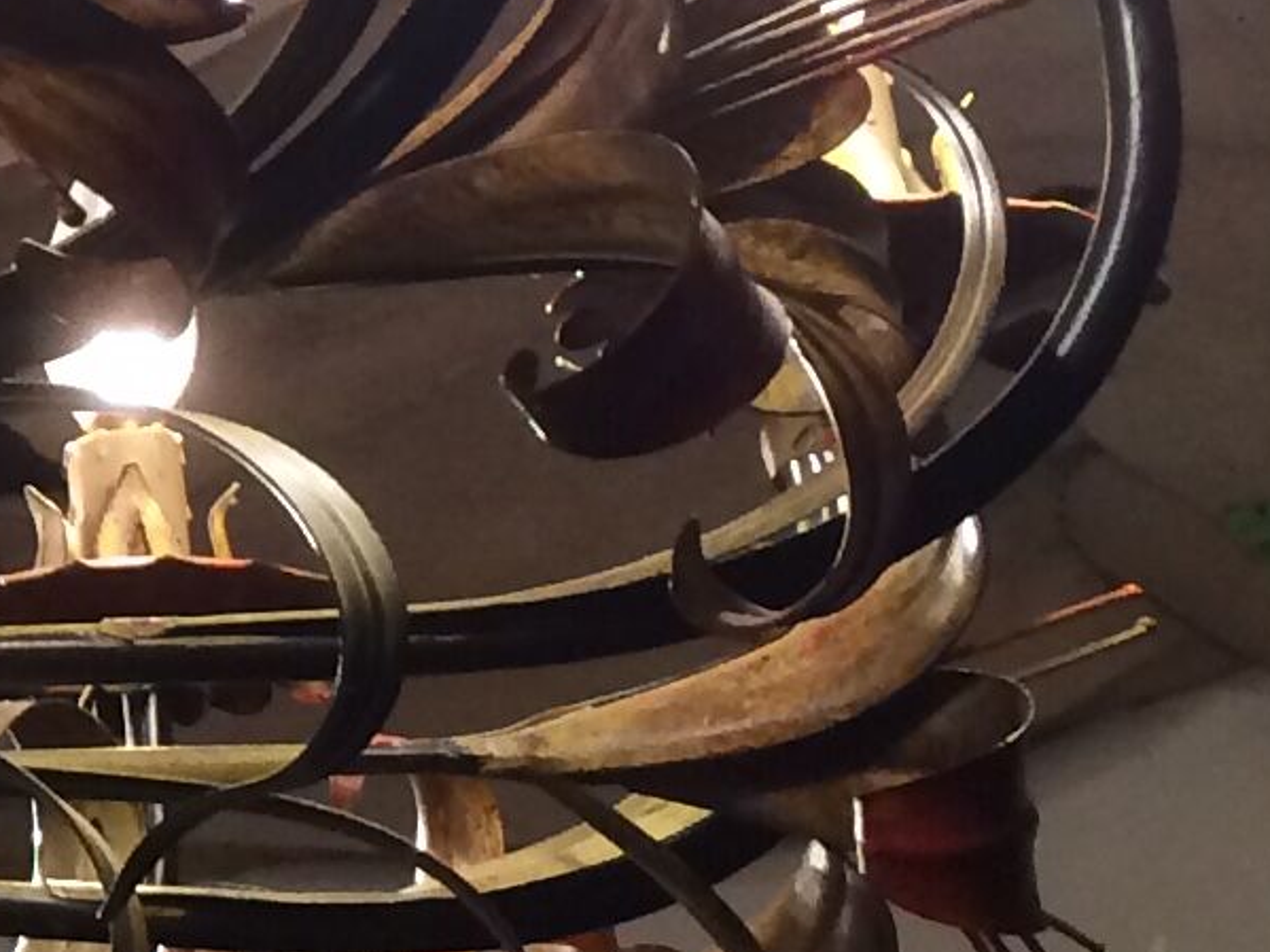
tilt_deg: +26.9
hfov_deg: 11.0
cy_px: -17
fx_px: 5796
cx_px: -1518
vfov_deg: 9.3
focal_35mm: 158
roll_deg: -3.5
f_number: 2.2
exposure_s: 1/33
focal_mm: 4.15
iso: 80
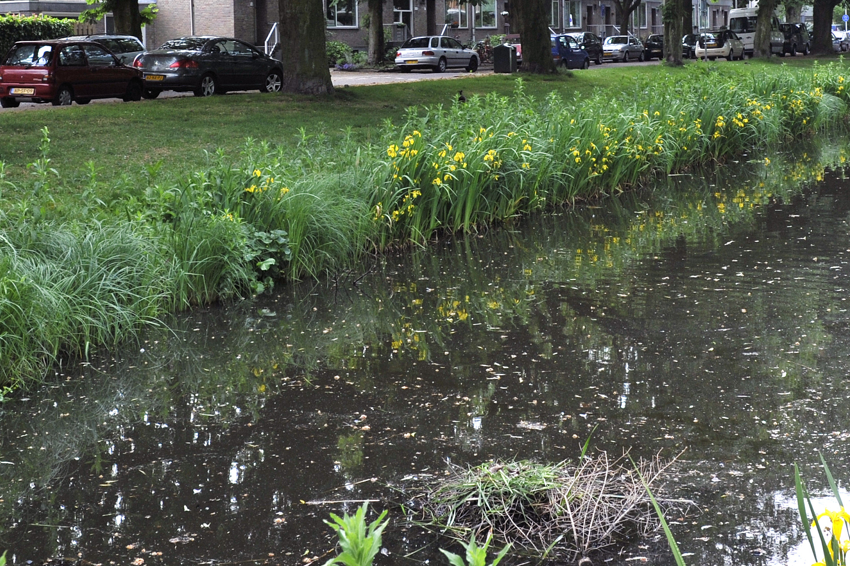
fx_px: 1534
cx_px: 494
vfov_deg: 20.4
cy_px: 41
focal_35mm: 65
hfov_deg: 30.9
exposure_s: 1/320
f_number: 9
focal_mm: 29
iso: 640
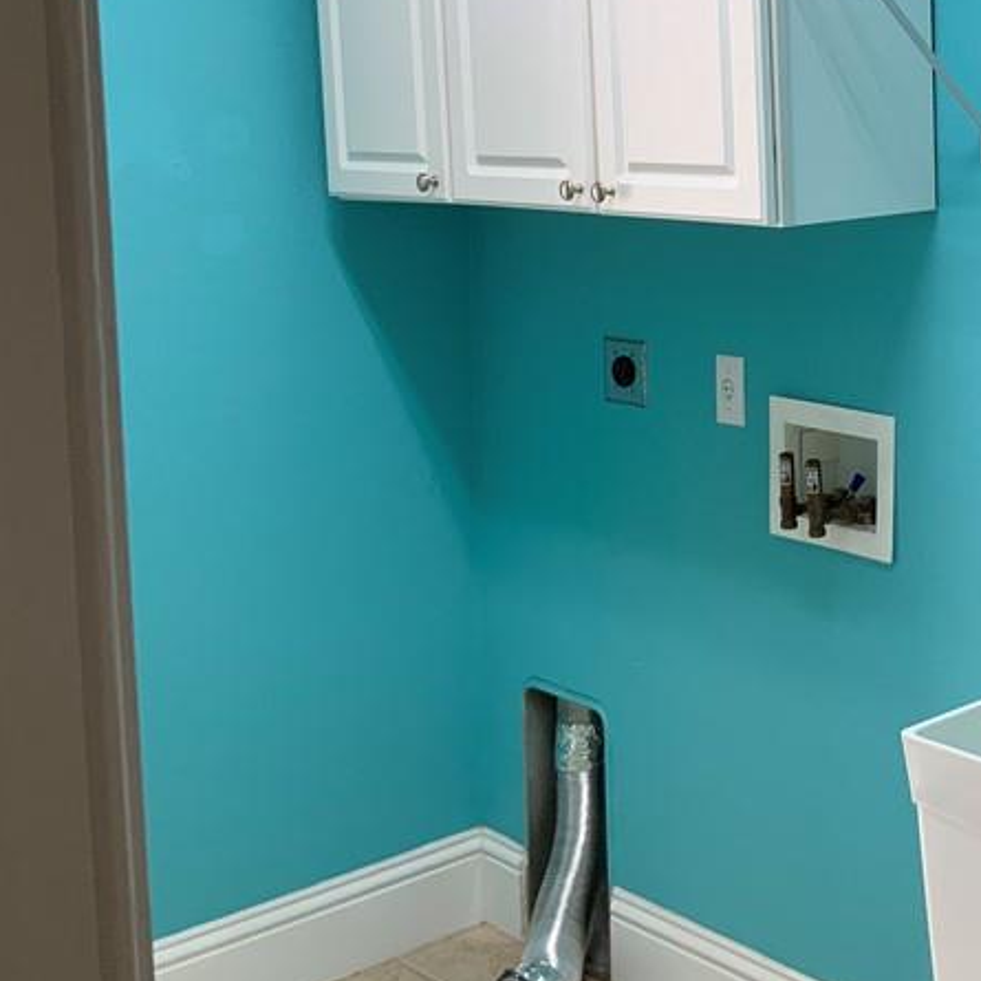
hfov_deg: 27.8
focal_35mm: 59
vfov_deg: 28.5
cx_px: 910
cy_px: 216
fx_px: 1892
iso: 50
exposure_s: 1/60
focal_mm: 3
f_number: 1.8
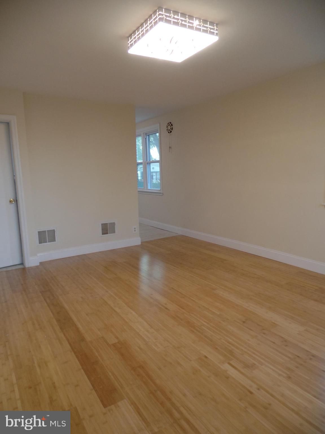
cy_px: 217
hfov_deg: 58.9
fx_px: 288
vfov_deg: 73.9
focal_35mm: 23
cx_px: 162
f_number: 2.8
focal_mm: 4.1
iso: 100
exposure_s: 1/30
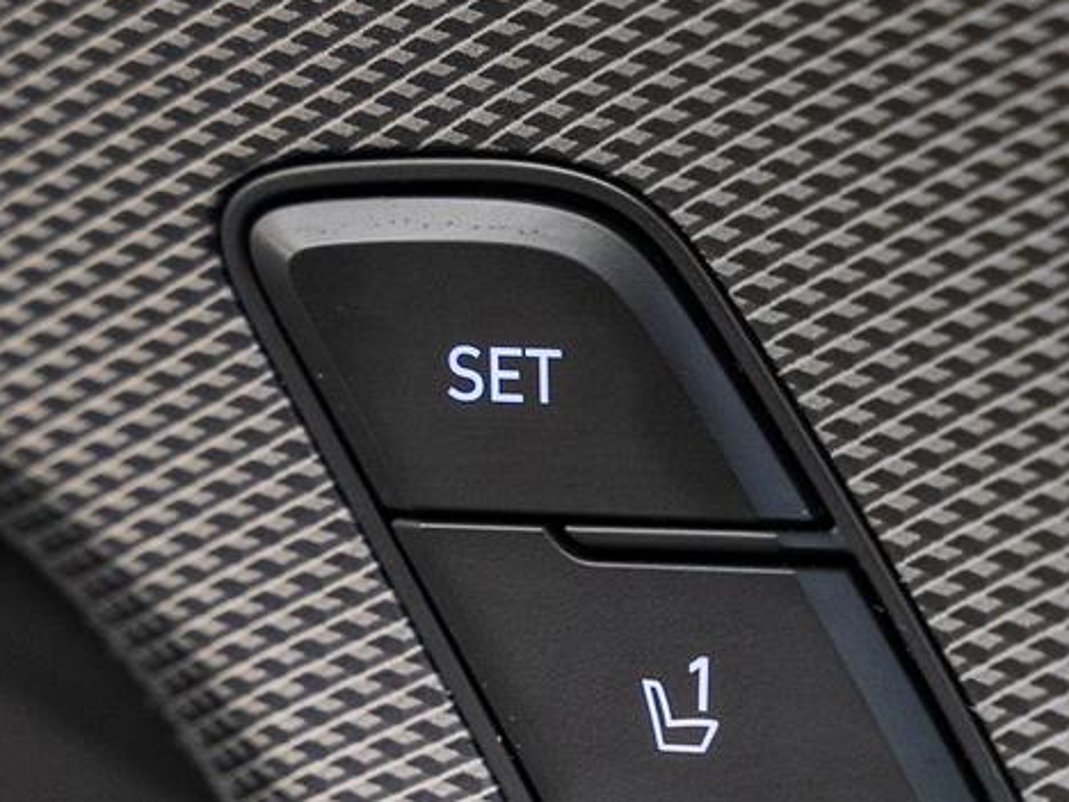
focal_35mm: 195
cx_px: 765
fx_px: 6022
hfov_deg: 10.1
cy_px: 677
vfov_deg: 7.6
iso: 1000
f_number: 3.5
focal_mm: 55
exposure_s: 1/40
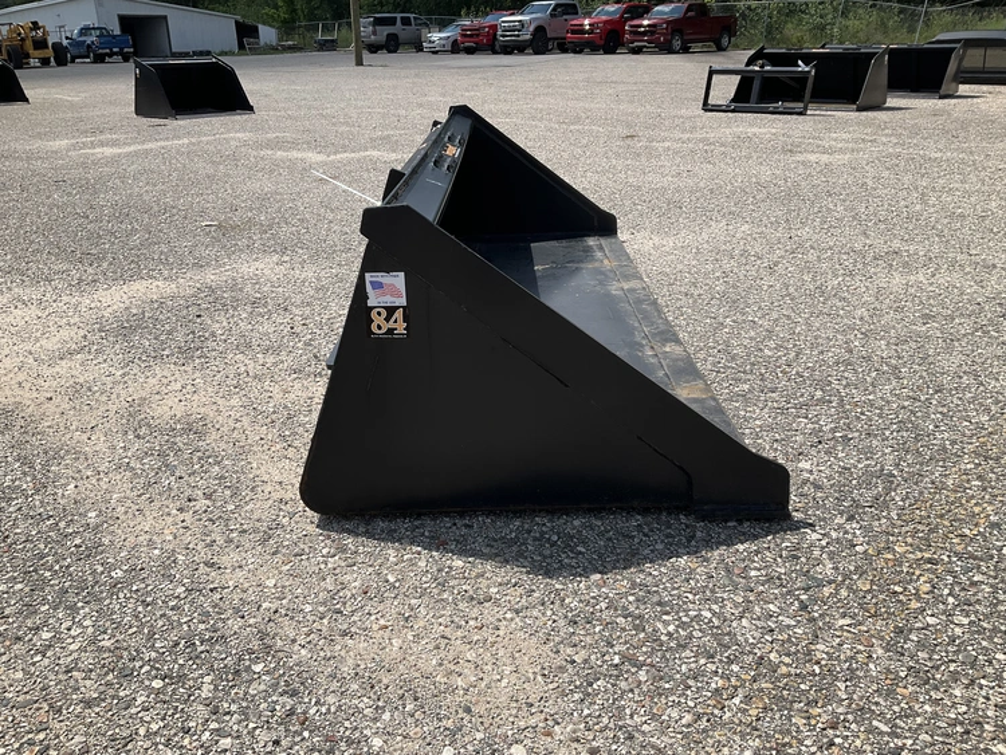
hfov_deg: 61.6
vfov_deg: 48.3
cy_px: 378
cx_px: 503
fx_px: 843
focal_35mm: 29
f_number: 1.8
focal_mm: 3
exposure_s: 1/2320
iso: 25
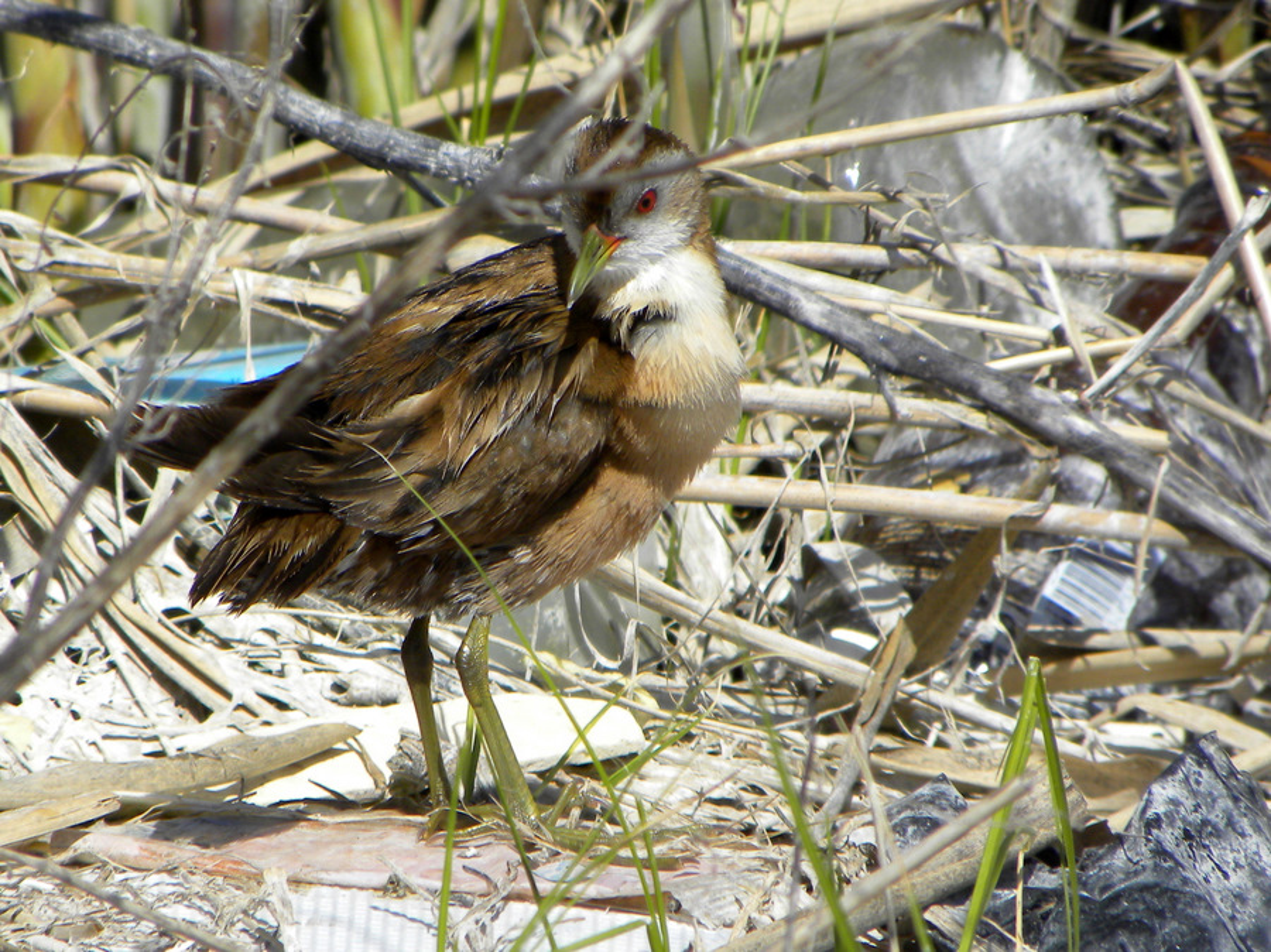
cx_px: 636
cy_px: 476
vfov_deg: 2.4
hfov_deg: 3.2
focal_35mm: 624
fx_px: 22899
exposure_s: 1/460
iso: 64
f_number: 5
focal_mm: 110.4
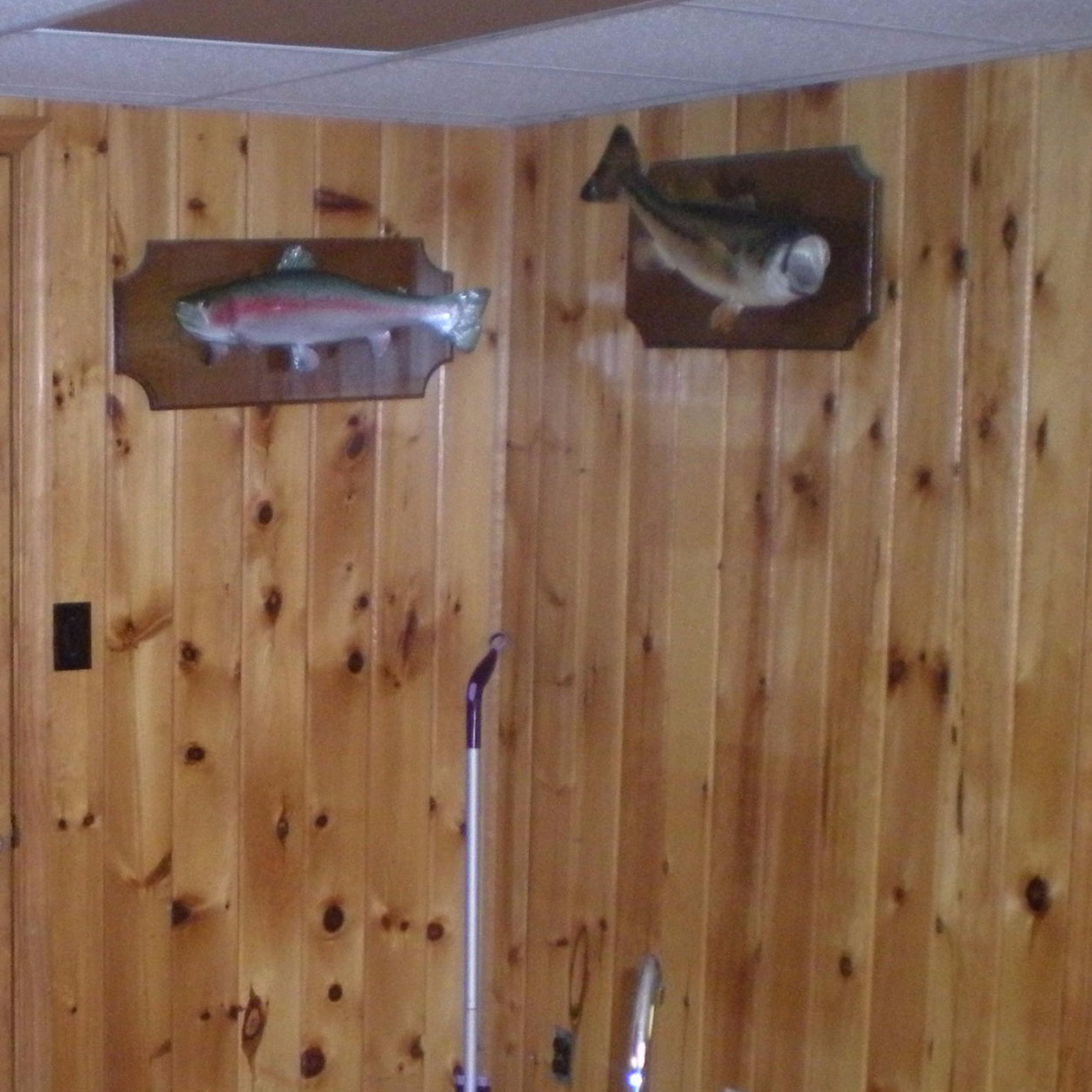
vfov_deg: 24.2
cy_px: 751
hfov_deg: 23.9
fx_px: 2534
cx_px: 193
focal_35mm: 71
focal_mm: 6.3
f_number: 3.1
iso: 408
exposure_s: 1/60
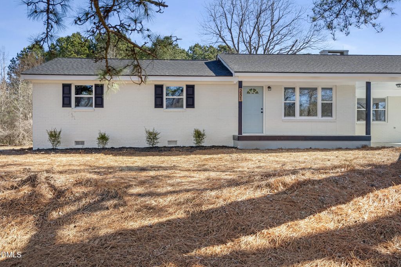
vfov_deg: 37.9
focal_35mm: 35
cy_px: 134
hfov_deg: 54.4
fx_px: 390
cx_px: 200
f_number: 9
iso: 100
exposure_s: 1/15
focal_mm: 35
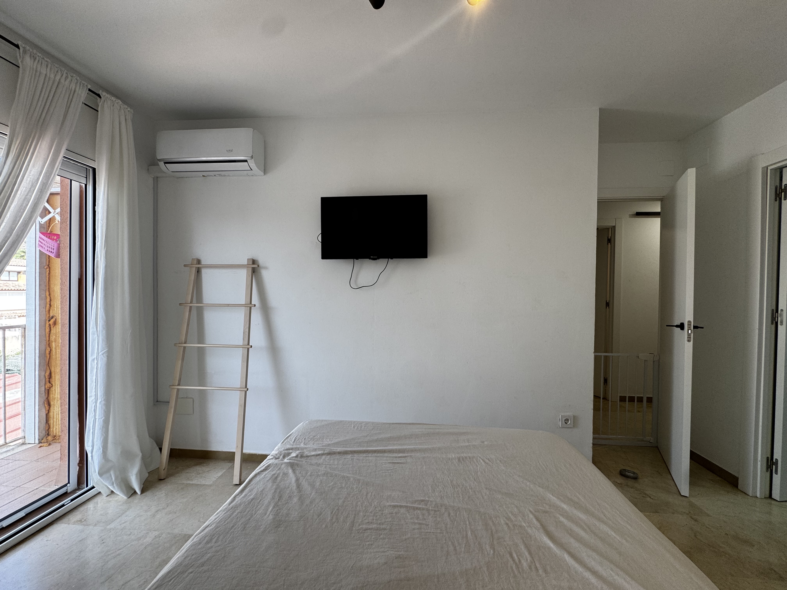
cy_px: 295
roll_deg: -1.0
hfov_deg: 102.1
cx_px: 394
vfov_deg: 85.7
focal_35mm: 14
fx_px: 318
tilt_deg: -0.4
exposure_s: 1/100
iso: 64
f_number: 2.2
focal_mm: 2.22
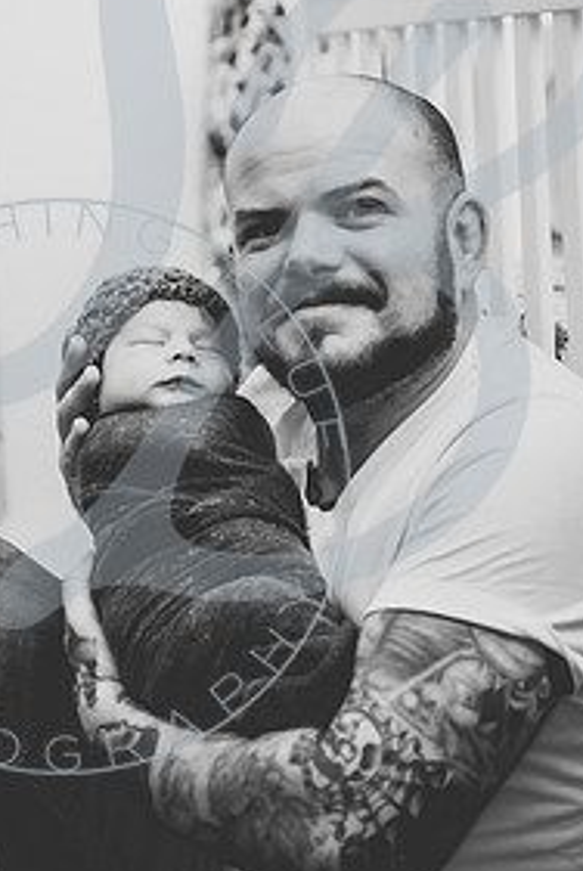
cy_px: 251
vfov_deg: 18.2
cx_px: 202
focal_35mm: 112
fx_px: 2714
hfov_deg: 12.2
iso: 640
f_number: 2.8
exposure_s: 1/160
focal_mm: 70
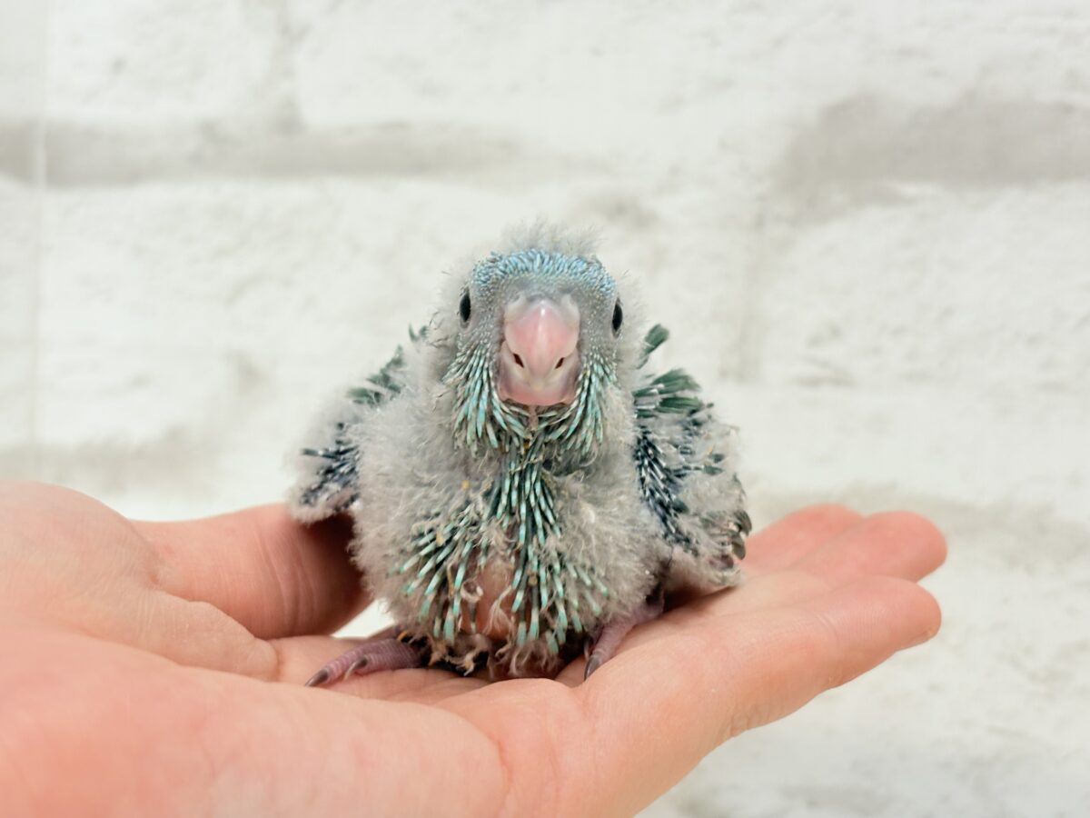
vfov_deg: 28.0
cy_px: 409
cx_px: 545
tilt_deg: -3.5
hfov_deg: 36.8
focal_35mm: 52
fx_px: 1637
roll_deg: -0.9
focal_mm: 5.96
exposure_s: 1/50
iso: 40
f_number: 1.6
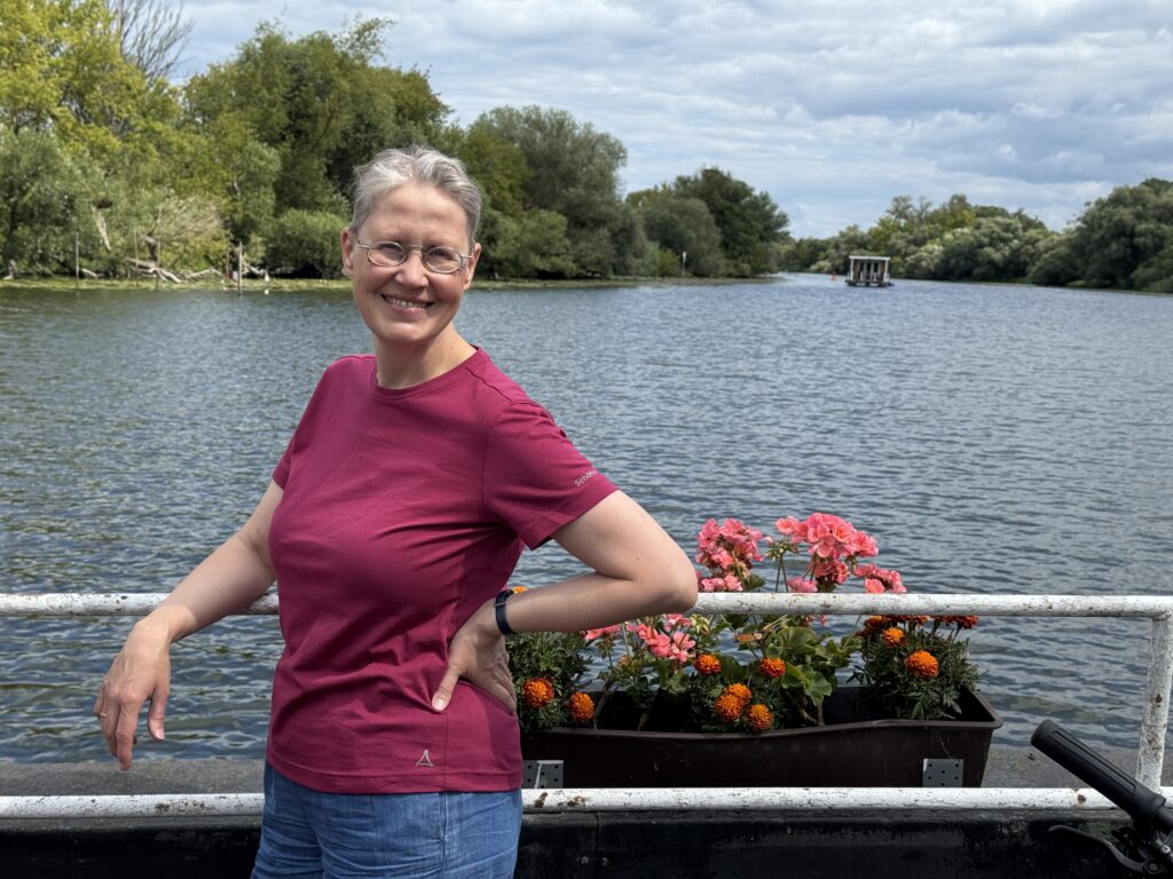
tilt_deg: -5.7
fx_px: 1627
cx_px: 586
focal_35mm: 48
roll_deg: -2.1
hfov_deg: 39.7
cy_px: 440
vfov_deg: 30.3
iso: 64
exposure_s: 1/3817
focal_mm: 6.76
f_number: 1.78
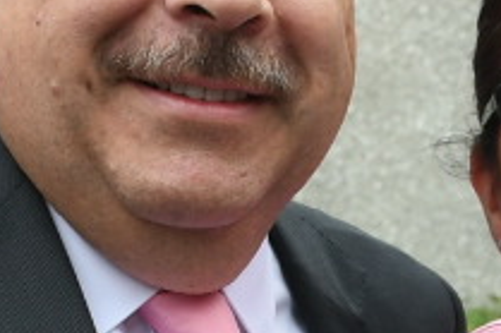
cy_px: 498
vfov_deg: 4.5
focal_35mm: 303
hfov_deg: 6.8
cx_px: 386
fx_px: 4213
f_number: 6.3
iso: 250
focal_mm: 26
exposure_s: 1/160
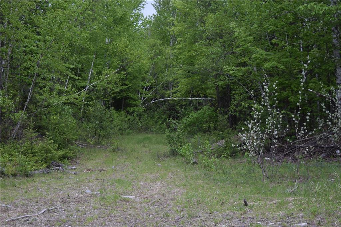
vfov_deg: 20.1
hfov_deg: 29.9
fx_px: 639
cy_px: 114
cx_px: 170
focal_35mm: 68
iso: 400
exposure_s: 1/125
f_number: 5.3
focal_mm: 45
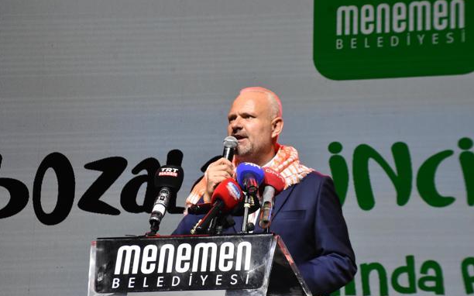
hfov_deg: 17.0
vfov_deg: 10.6
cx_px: 237
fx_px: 1588
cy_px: 139
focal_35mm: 123
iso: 3200
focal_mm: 80
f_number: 11
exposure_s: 1/500
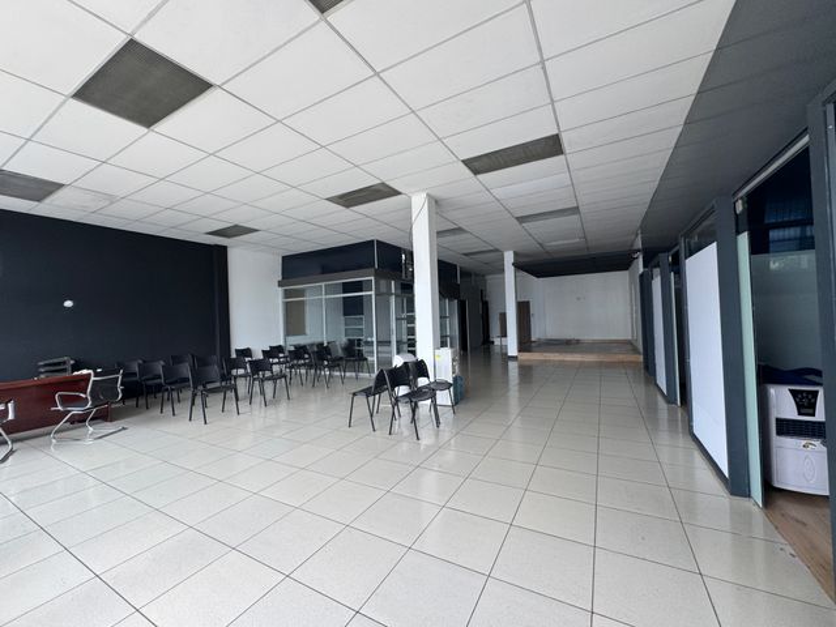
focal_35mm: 14
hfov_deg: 102.1
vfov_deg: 85.7
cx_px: 418
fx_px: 338
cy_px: 314
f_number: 2.2
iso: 100
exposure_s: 1/99
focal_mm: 2.22
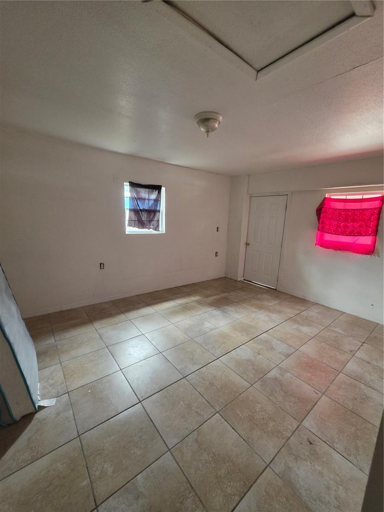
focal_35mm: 13
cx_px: 192
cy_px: 256
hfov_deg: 89.9
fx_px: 192
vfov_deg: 106.2
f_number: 1.9
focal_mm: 2.2
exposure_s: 1/60
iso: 320
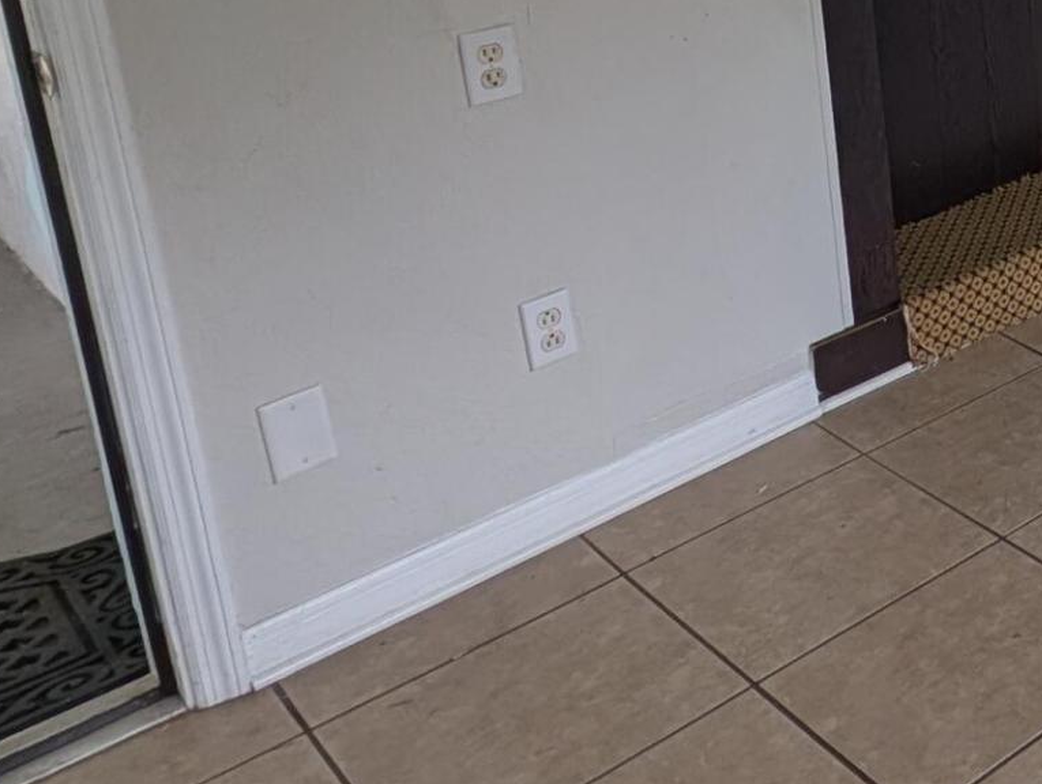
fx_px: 1356
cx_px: 1499
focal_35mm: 45
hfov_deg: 29.2
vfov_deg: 28.8
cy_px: -106
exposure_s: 1/192
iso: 30
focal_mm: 2.02
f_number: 1.7
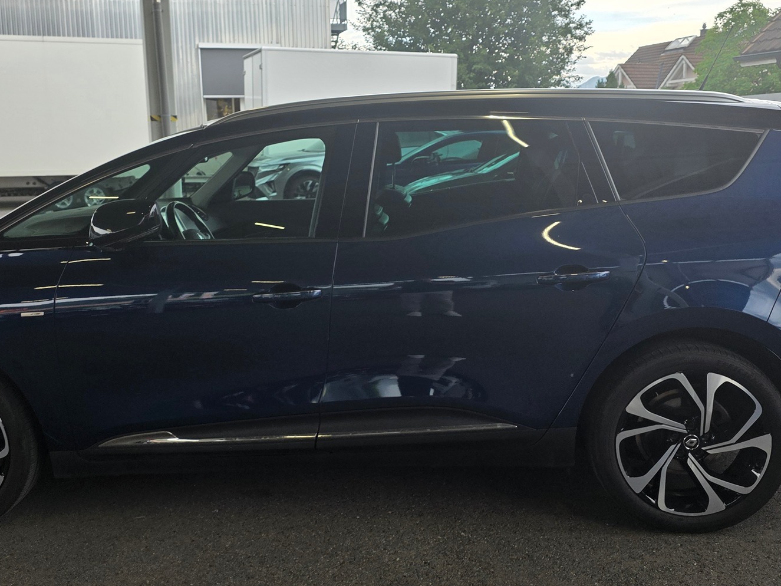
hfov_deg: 52.5
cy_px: 240
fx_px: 790
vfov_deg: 40.6
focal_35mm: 35
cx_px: 354
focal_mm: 6.3
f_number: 1.7
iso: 40
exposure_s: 1/180
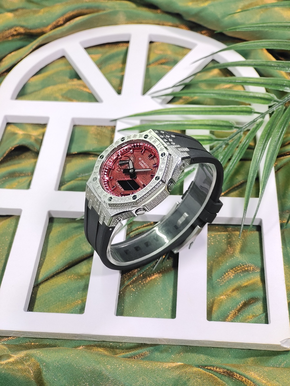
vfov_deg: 38.2
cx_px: 145
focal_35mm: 50
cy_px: 193
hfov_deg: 29.1
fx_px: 559
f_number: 2.08
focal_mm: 7.55
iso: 77
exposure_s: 1/100
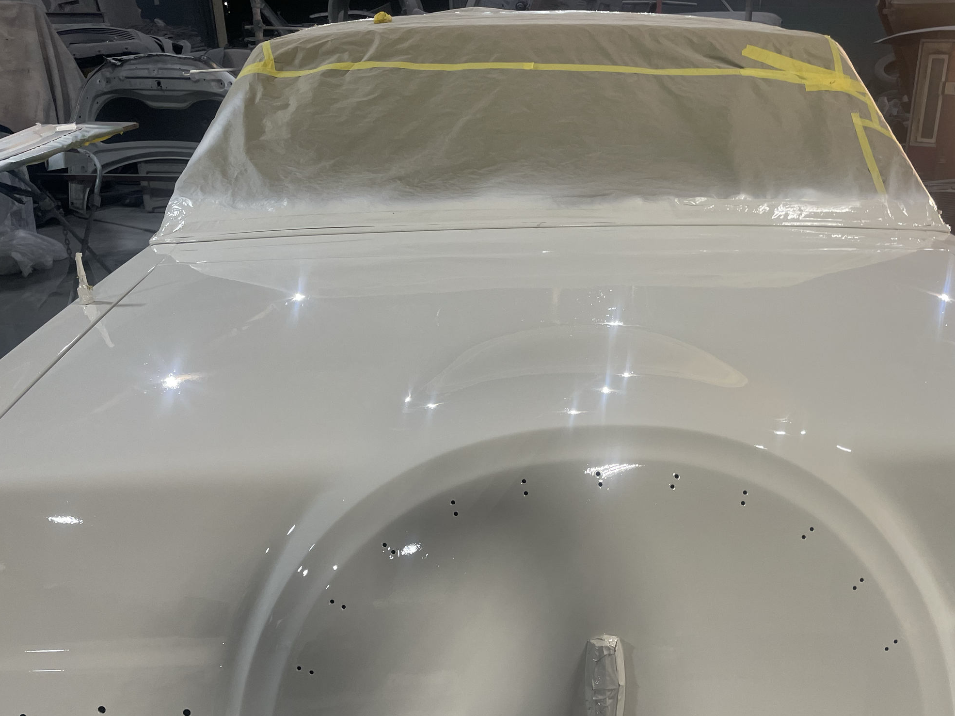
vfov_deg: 42.7
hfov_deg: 54.8
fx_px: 910
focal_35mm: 33
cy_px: 432
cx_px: 588
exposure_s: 1/60
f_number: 1.6
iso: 80
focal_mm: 4.2
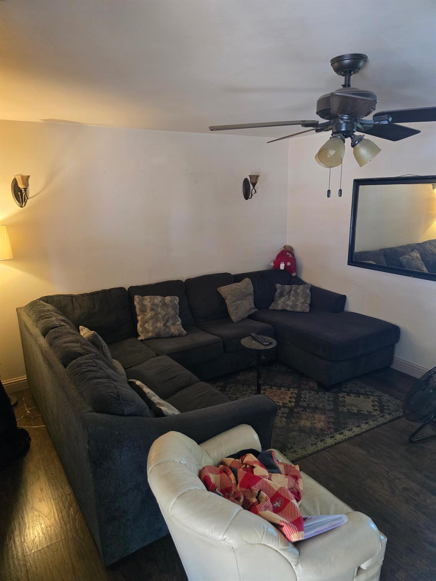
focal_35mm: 23
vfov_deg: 73.9
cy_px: 290
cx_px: 218
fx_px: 386
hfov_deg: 58.9
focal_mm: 6.3
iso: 1000
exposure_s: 1/120
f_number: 1.7
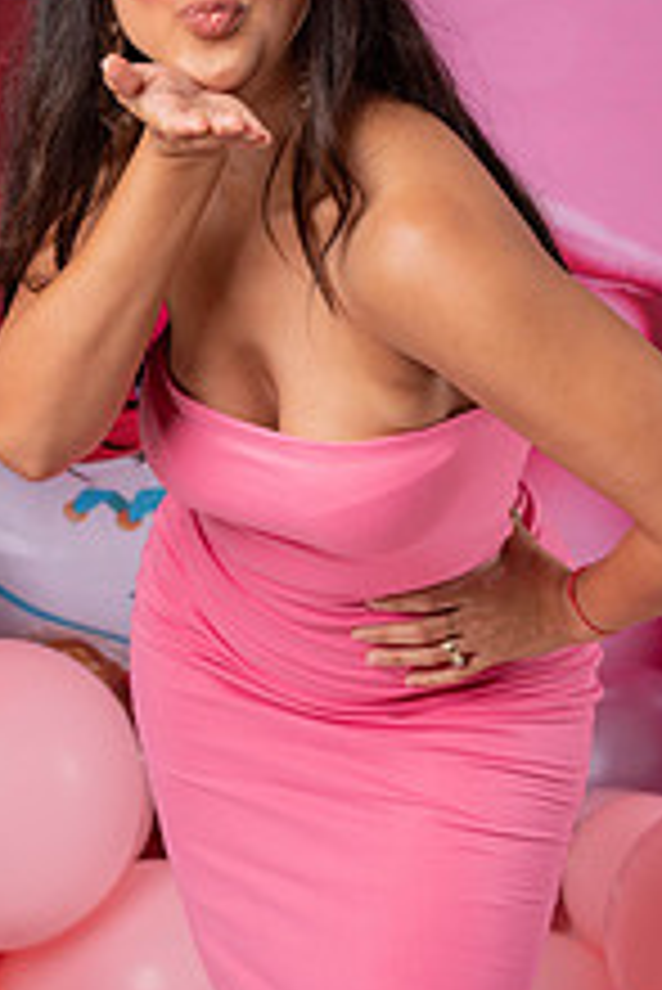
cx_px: 270
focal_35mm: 96
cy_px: 369
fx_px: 2644
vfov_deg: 21.2
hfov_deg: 14.3
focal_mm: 47
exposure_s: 1/80
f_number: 5.6
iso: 250
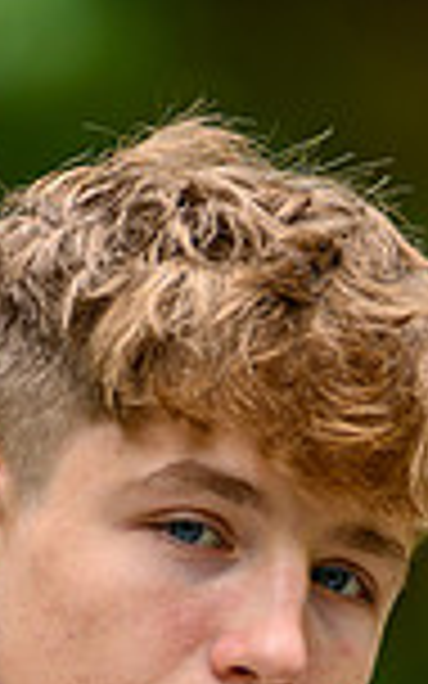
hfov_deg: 1.9
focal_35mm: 680
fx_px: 12691
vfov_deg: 3.1
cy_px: 842
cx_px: 80
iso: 160
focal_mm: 135
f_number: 1.8
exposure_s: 1/250
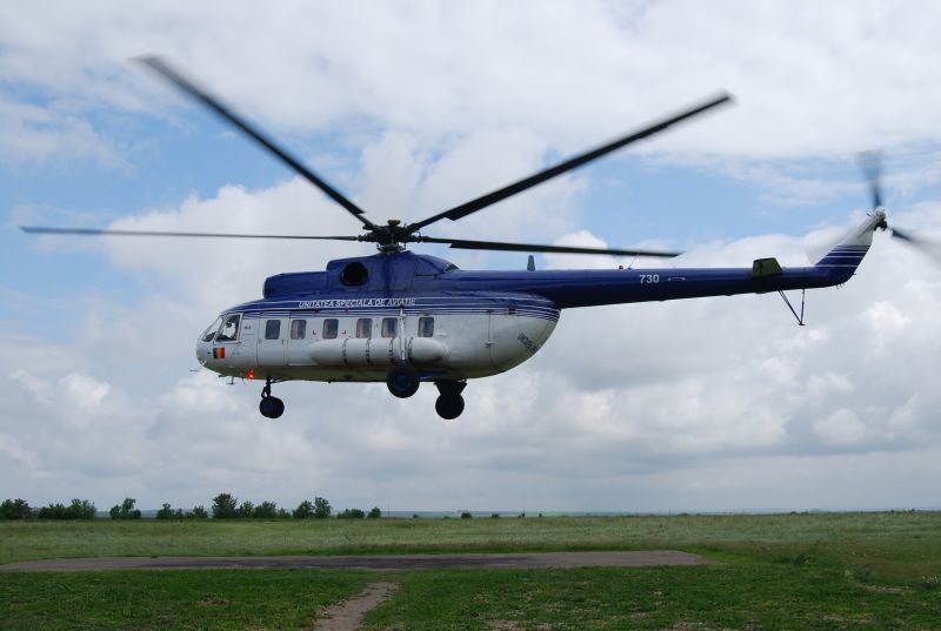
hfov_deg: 43.5
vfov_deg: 30.0
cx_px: 470
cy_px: 316
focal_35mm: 45
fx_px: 1179
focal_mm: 30
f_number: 9
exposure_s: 1/320
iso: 100
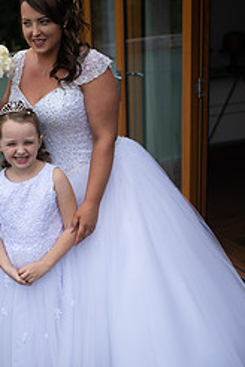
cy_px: 204
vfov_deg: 31.4
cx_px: 68
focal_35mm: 64
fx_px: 653
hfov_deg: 21.1
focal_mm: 35
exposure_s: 1/1600
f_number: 2.2
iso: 100
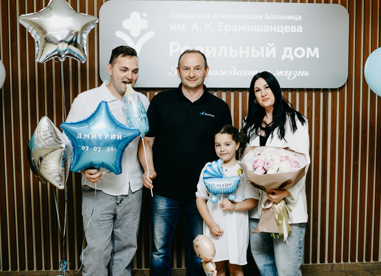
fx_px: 465
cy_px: 116
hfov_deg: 44.2
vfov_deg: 33.0
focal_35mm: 43
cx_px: 239
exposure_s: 1/160
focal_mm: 35
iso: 125
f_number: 3.2
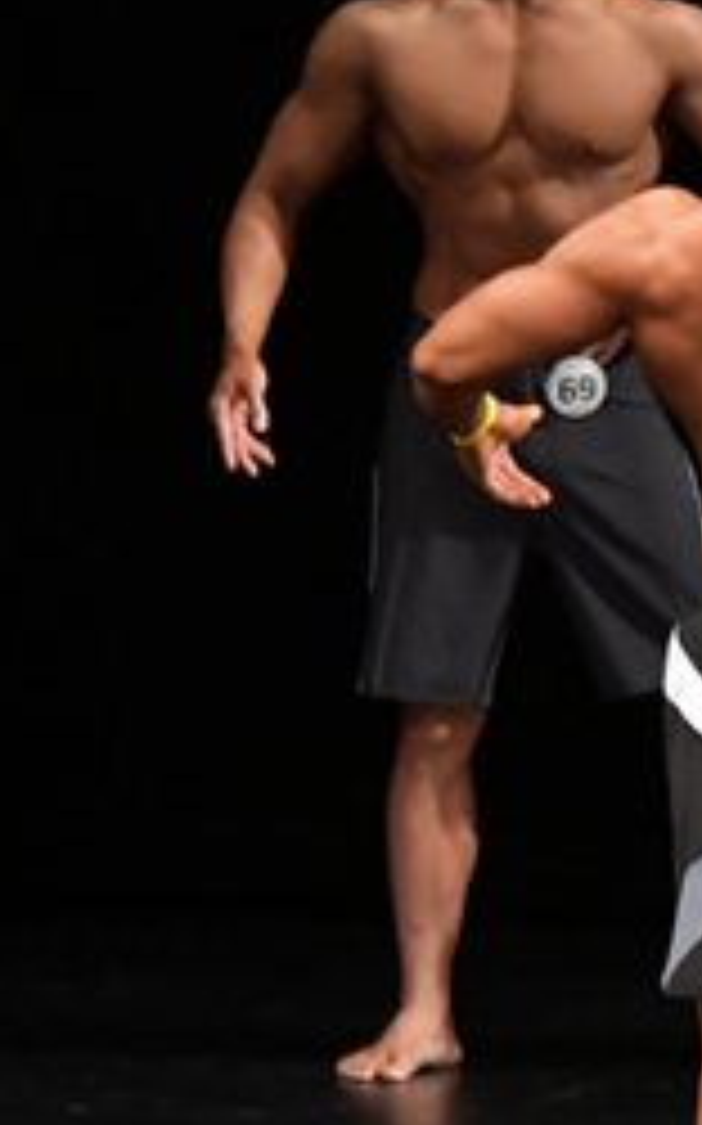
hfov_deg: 1.9
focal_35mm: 686
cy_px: 675
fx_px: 21023
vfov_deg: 3.1
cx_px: 1694
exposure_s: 1/400
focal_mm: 145
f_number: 5.6
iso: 3200
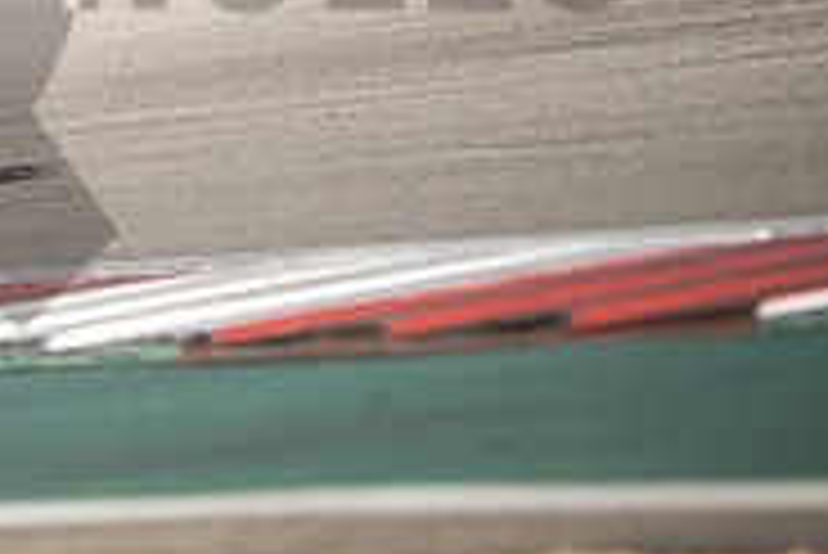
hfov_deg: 2.2
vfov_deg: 1.5
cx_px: -320
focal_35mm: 947
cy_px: -106
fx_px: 21798
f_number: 2
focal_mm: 200
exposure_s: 1/4000
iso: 250
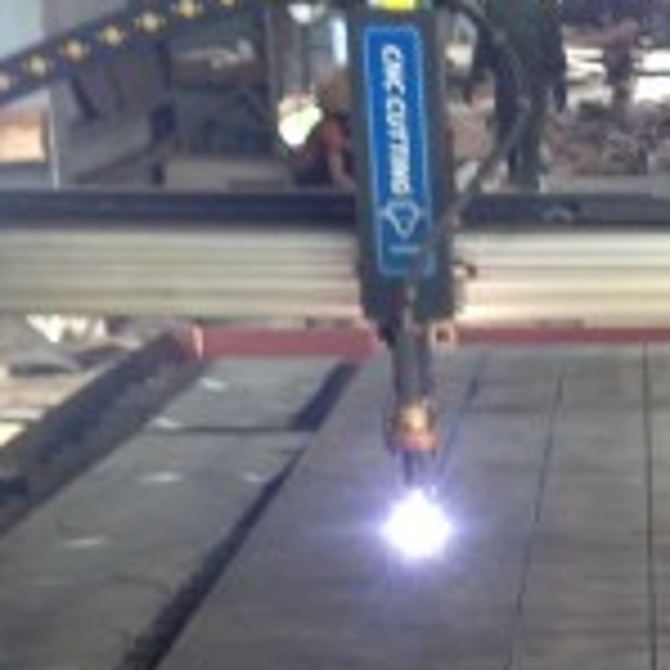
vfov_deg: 13.1
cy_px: 1025
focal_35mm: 125
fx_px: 2737
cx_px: 782
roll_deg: -0.5
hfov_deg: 13.6
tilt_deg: -23.5
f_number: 2.4
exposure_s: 1/20
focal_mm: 4.12
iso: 50
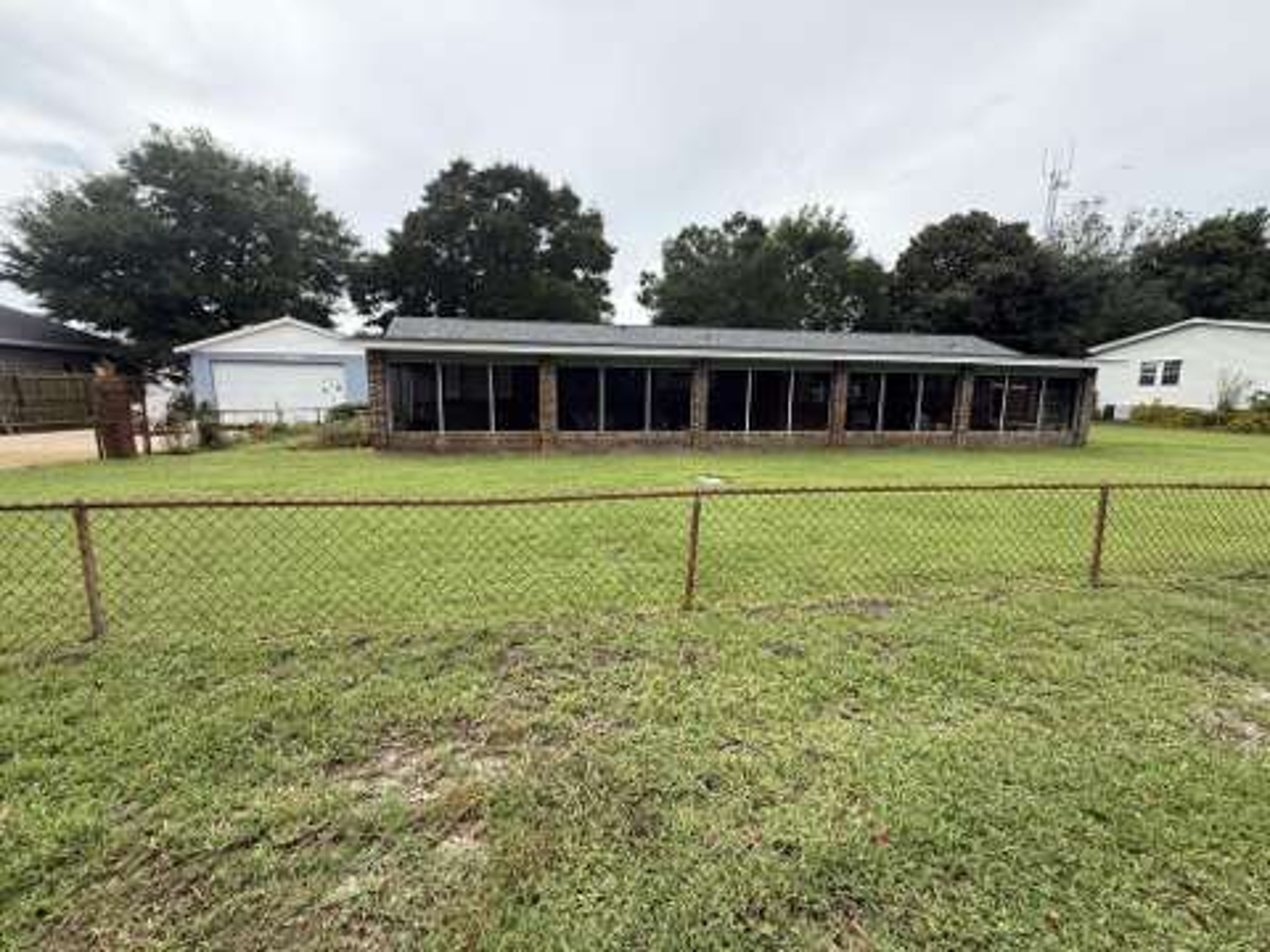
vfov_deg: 85.7
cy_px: 476
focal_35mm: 14
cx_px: 635
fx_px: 514
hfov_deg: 102.1
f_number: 2.2
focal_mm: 2.22
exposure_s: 1/809
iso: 64
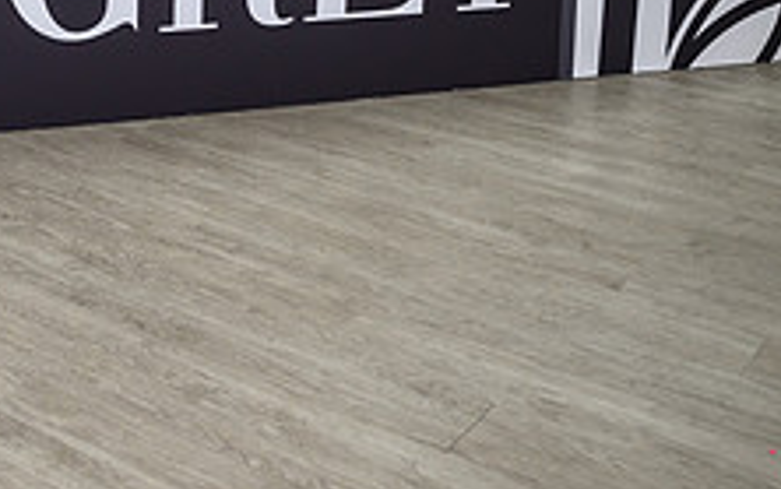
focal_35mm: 64
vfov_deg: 19.1
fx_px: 1363
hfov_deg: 30.5
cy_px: -107
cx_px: 70
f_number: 3.2
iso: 800
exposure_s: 1/160
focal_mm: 24
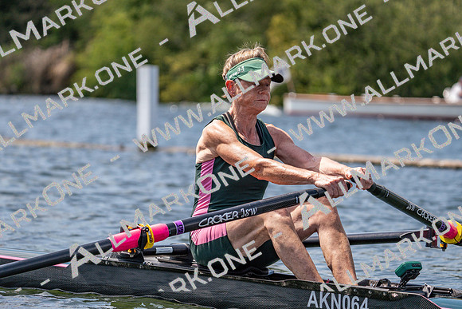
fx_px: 2798
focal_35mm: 218
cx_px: 231
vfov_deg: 6.3
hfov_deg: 9.4
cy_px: 154
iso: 320
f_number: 5.6
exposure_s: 1/2000
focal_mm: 218
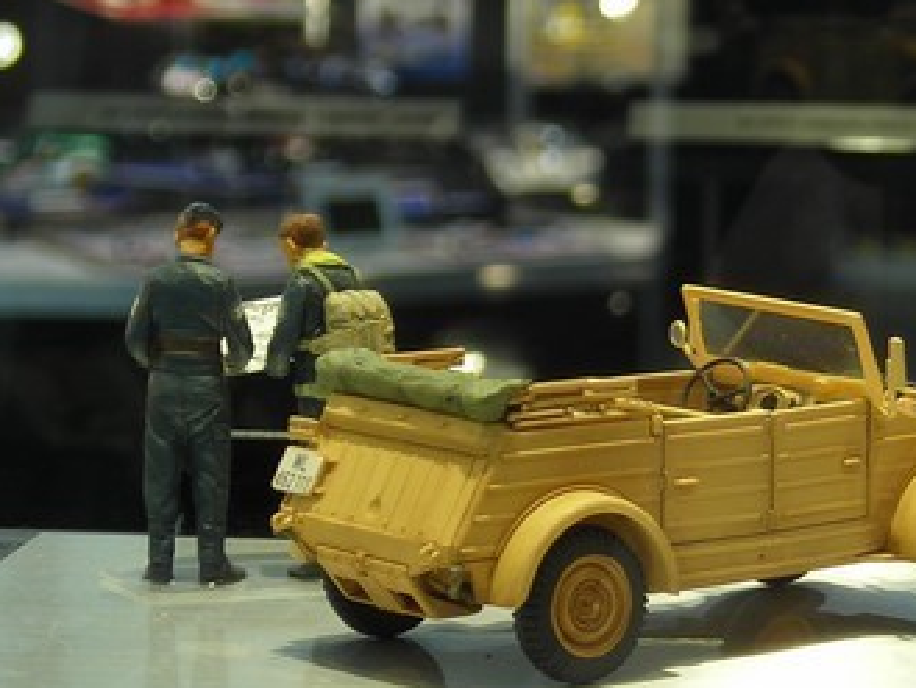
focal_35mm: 187
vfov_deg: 7.9
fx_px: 4950
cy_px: 435
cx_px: 576
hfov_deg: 10.6
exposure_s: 1/9.8
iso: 50
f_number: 4.2
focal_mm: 12.7
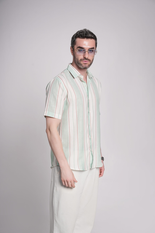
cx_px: 78
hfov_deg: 23.0
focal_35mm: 59
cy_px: 116
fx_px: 382
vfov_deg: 33.9
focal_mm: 59.1
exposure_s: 1/160
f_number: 8
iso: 200
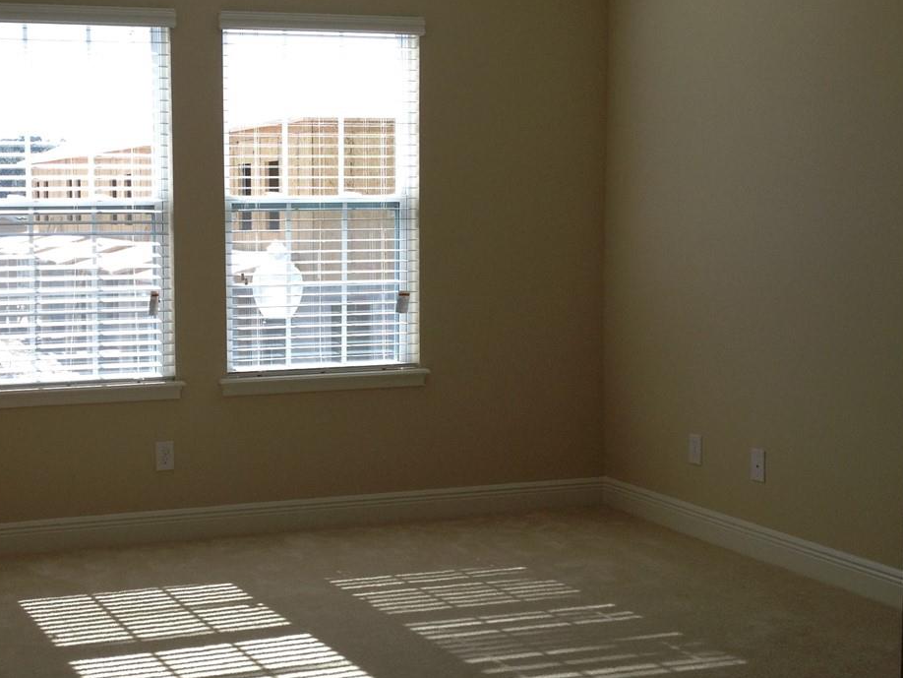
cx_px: 237
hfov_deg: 31.2
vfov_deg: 24.0
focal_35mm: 61
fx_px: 1592
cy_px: 288
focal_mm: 4.28
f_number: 2.4
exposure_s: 1/358
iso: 50
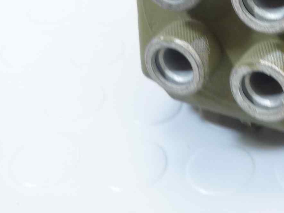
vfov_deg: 19.4
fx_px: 591
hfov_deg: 25.7
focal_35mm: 72
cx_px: 282
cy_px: -37
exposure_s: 1/13
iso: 80
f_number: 3.3
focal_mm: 4.1
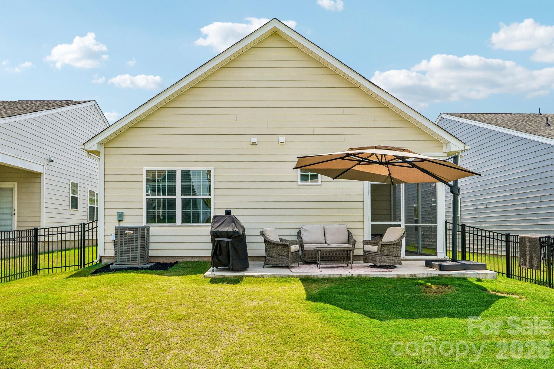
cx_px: 277
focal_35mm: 30
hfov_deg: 61.9
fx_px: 462
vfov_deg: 43.6
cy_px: 184
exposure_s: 1/90
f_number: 8
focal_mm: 20
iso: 100
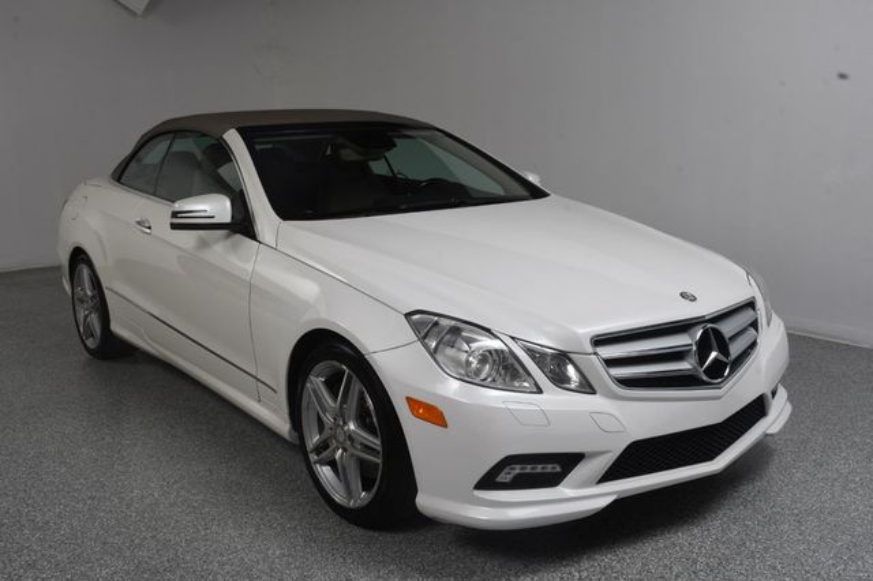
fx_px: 873
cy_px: 290
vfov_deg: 36.8
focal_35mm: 36
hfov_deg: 53.2
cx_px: 436
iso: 100
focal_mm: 24
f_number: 14
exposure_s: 1/160
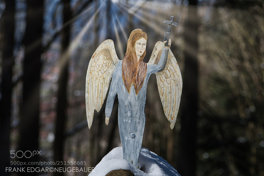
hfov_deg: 13.0
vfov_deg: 8.7
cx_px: 132
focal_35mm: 158
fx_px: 1155
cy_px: 88
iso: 100
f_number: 9
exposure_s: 1/320
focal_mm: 105
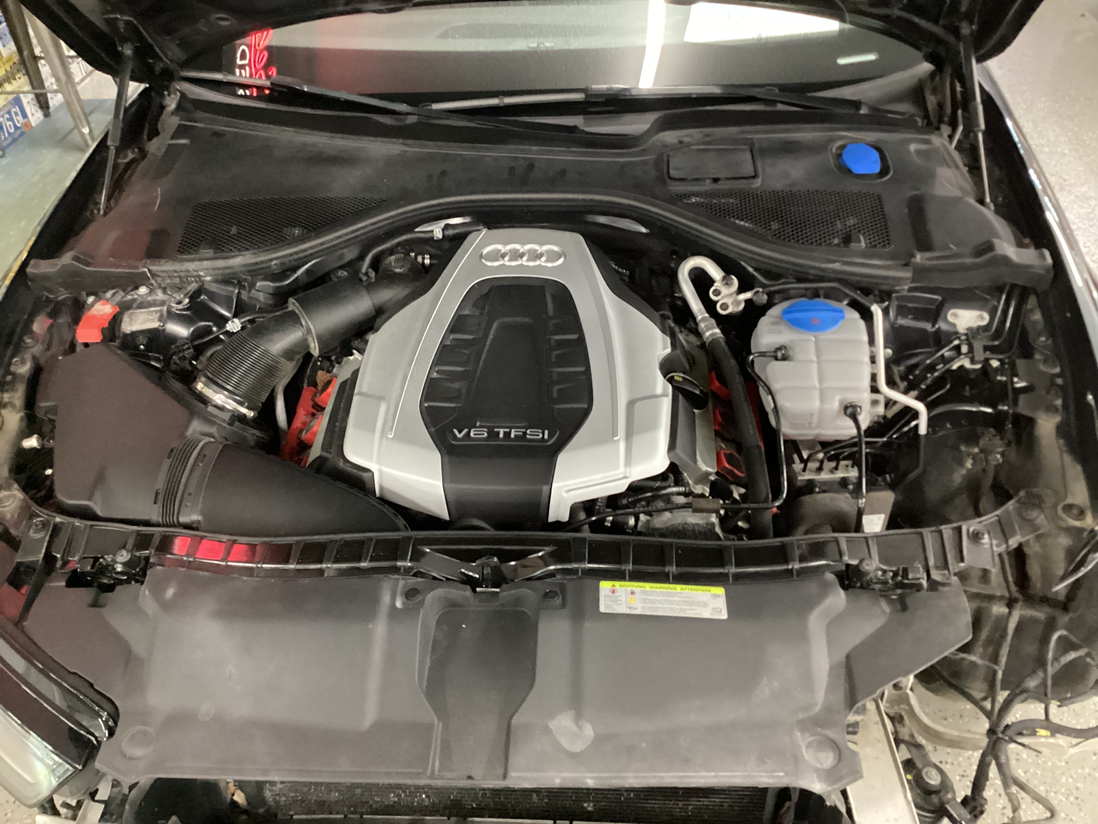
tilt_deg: -40.7
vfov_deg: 45.4
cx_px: 549
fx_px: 983
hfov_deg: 58.4
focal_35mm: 31
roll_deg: +3.1
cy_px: 412
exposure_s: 1/25
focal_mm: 3.3
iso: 640
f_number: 2.4
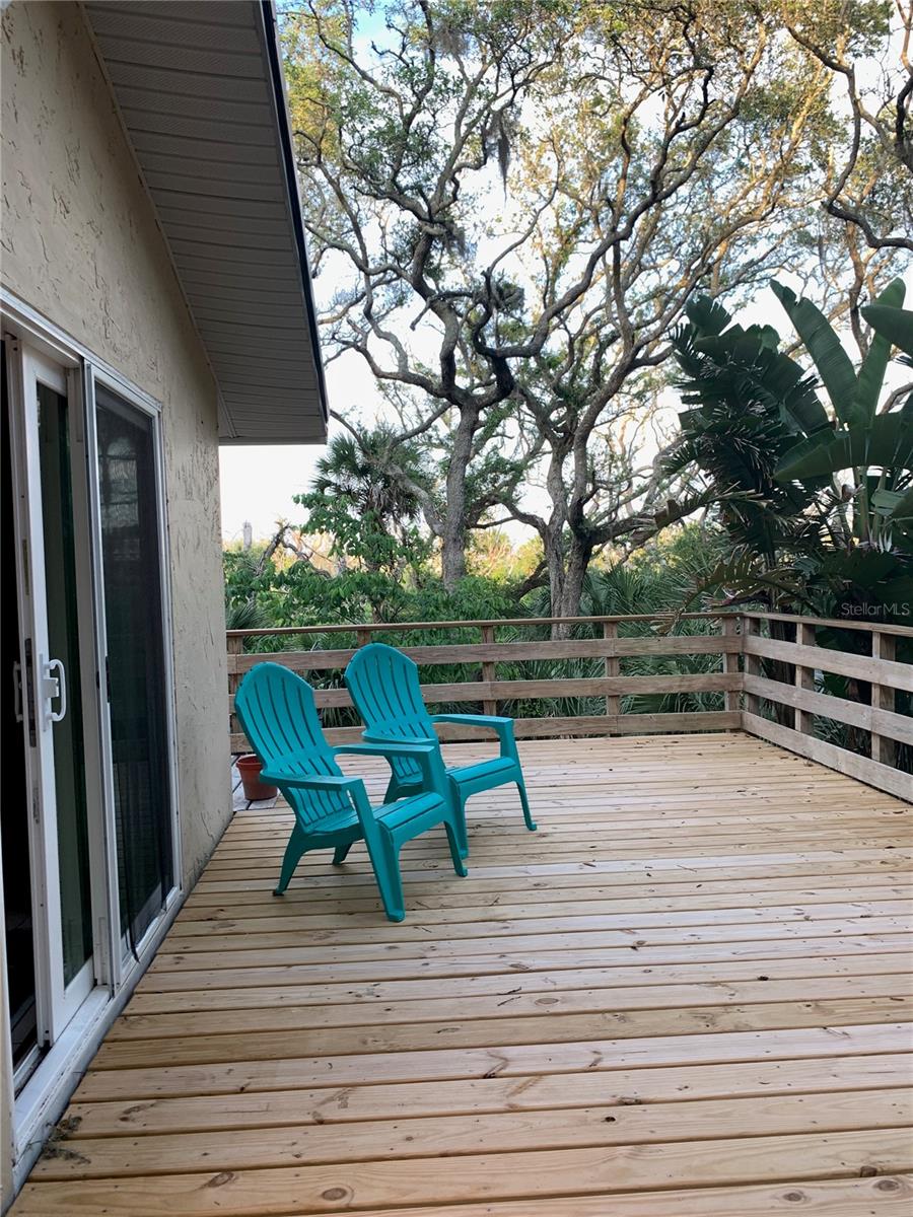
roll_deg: +1.9
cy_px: 608
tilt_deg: -2.0
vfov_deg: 67.3
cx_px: 456
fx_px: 914
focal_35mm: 26
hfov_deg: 53.1
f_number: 1.8
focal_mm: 4.25
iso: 25
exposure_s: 1/136
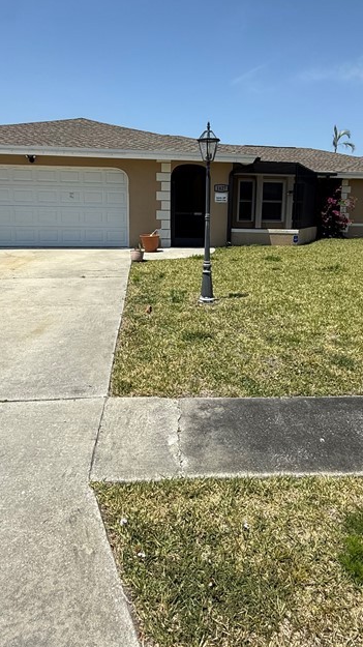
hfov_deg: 45.9
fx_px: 428
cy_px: 280
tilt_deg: -12.0
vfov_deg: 73.7
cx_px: 198
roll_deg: -1.5
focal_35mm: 25
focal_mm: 2.22
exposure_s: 1/3289
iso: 50
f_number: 2.2
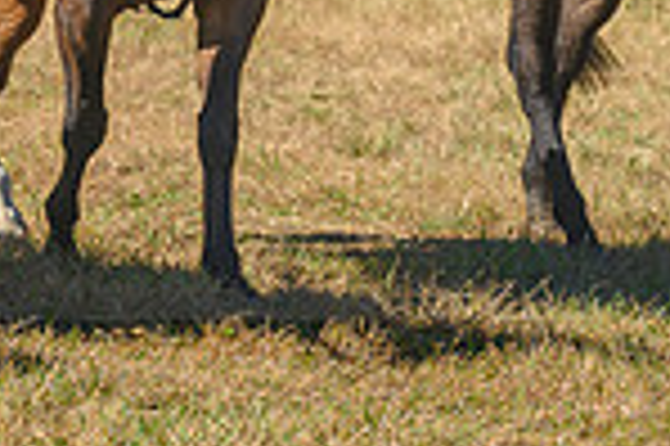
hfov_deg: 7.0
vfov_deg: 4.7
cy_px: -246
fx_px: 5428
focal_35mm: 292
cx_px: -31
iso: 100
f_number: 3.2
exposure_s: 1/500
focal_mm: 75
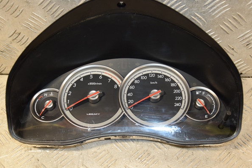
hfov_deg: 38.2
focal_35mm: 52
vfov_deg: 25.9
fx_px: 364
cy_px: 84
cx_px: 122
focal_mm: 32
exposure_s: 1/125
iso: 800
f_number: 5
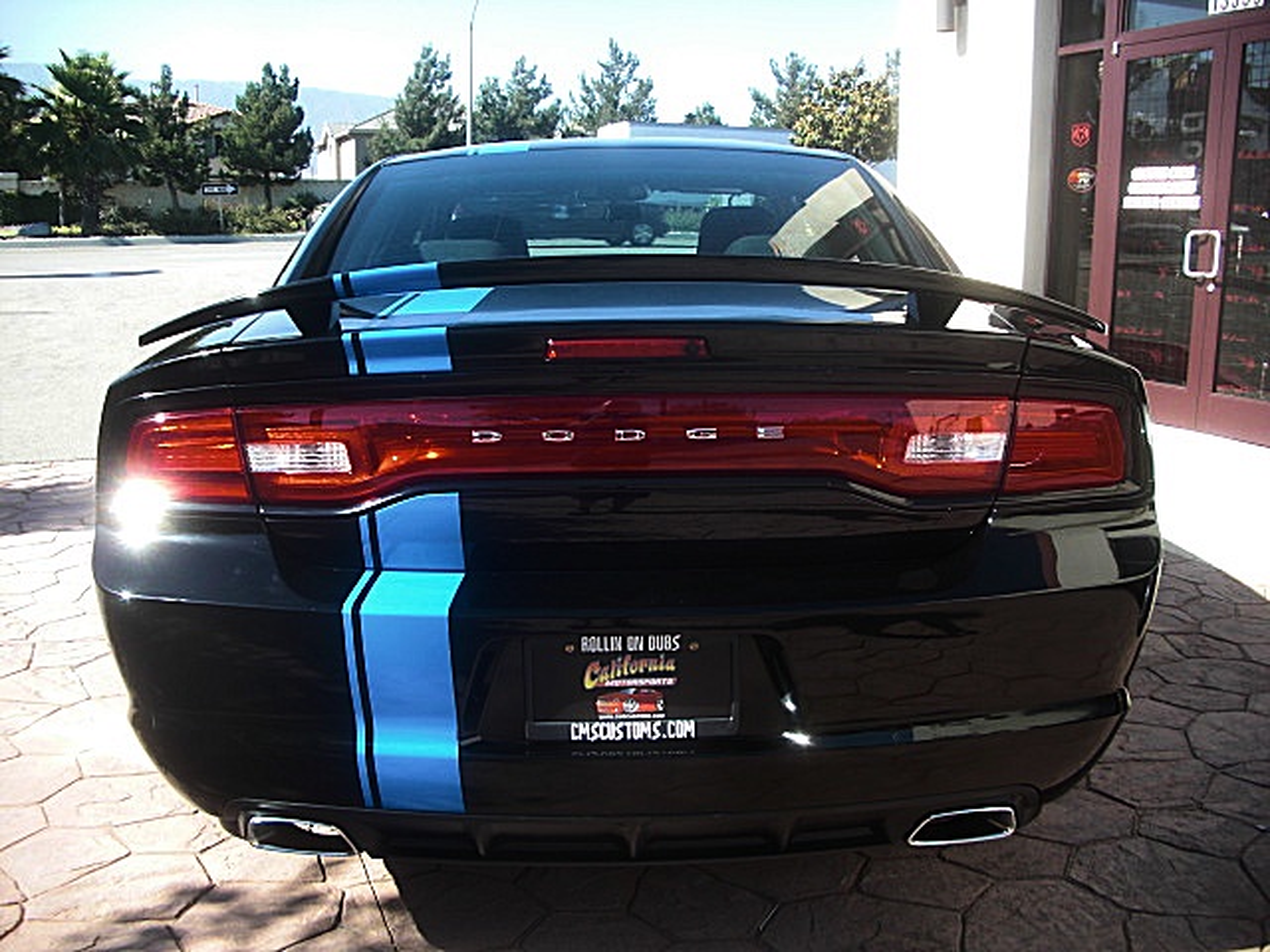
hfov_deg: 51.4
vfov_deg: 39.7
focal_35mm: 36
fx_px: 1321
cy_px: 476
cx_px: 635
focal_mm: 6.3
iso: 50
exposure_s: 1/250
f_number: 2.8
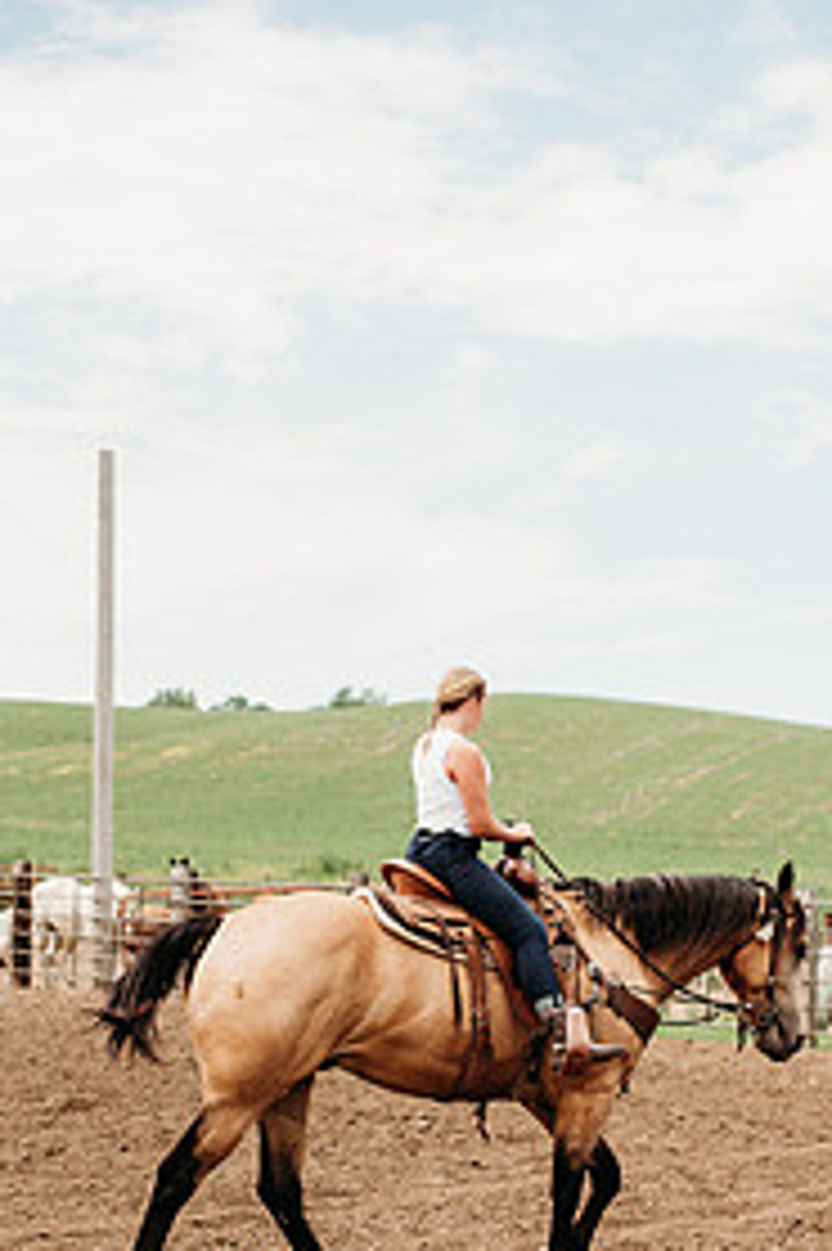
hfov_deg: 16.8
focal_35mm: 81
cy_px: 896
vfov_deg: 24.9
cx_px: 526
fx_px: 2811
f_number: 2.2
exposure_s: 1/1600
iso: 100
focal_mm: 50
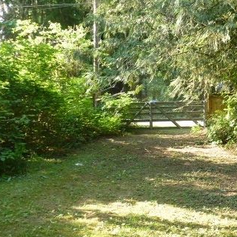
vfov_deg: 36.8
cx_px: 180
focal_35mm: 46
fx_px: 356
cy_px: 130
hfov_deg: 35.9
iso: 200
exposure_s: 1/60
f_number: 3.4
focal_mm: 4.7
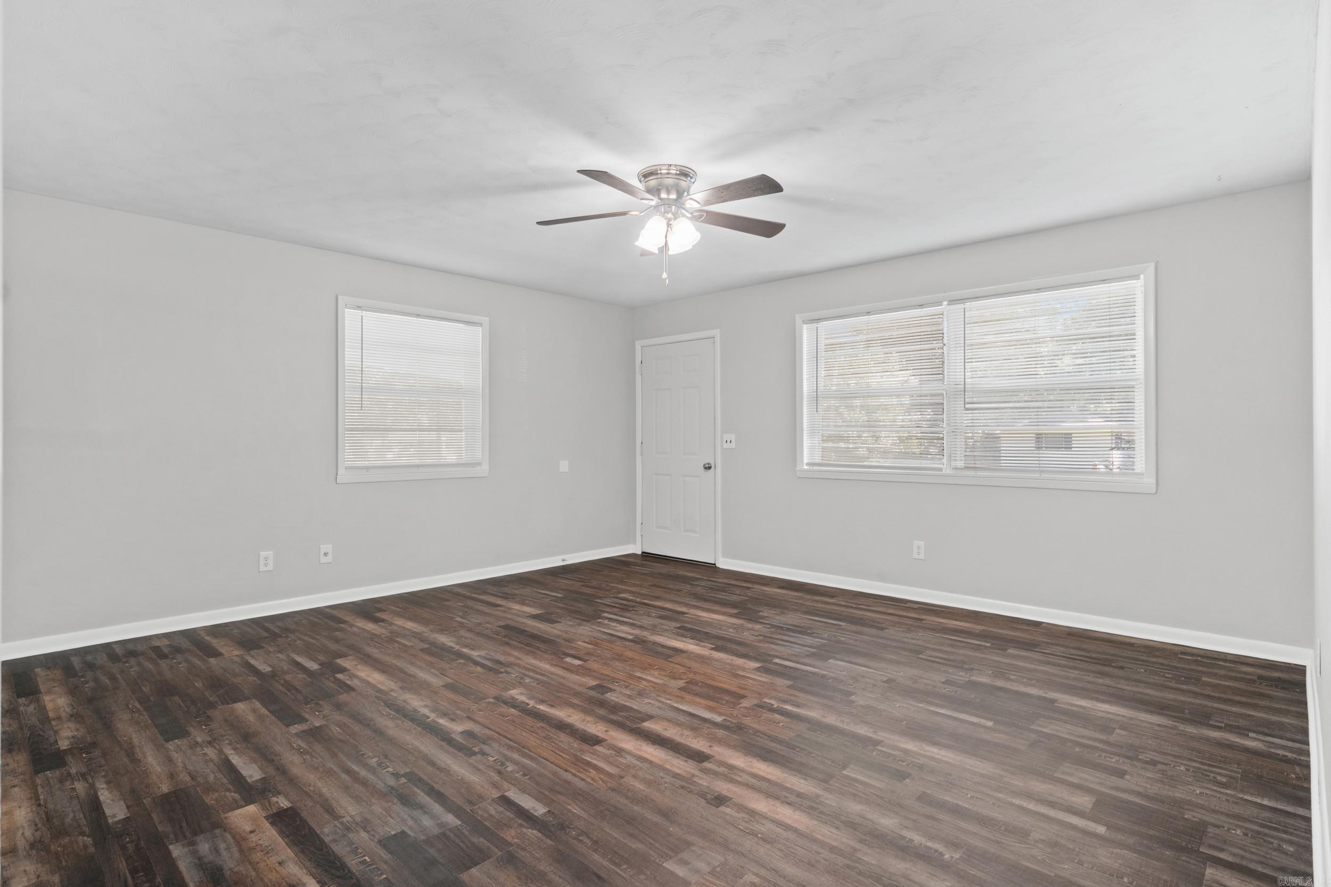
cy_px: 444
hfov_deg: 90.0
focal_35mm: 18
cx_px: 666
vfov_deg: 67.4
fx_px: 665
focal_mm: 12
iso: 250
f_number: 9
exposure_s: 1.3
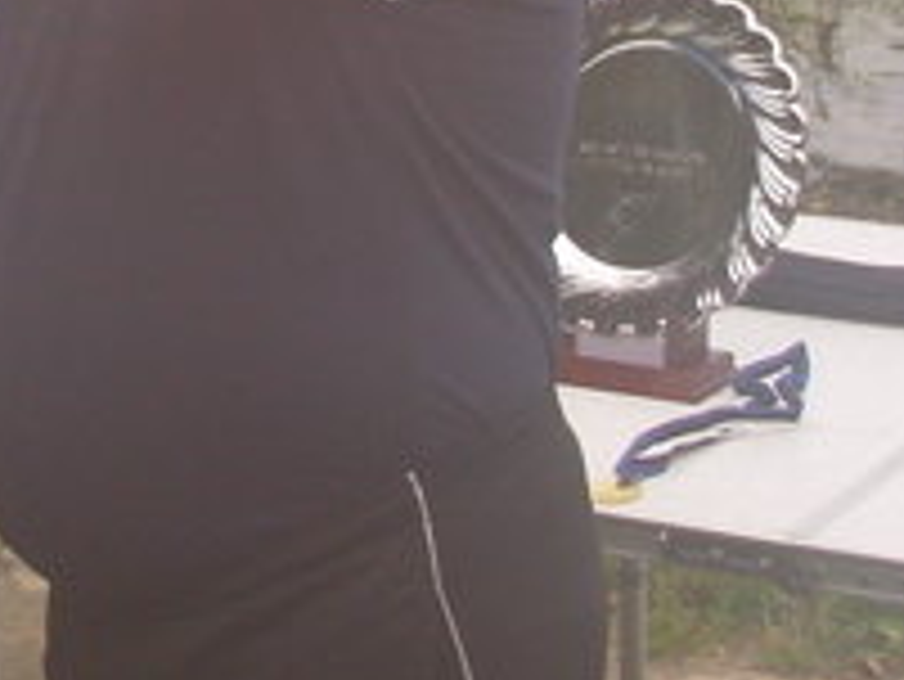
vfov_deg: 9.7
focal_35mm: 151
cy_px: -185
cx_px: -247
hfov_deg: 12.7
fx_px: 3946
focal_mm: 6.3
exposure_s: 1/384
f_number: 2.9
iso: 50
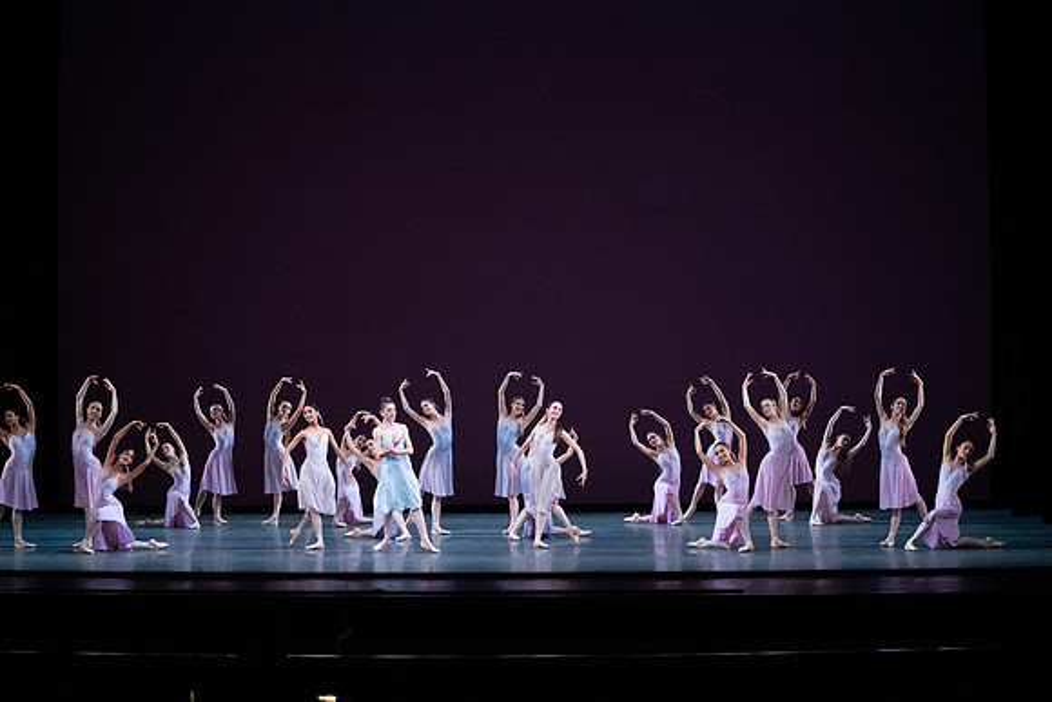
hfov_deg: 28.8
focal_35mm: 70
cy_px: 351
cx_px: 526
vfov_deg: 19.5
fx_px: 2046
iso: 12800
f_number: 9
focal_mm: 70
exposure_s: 1/400
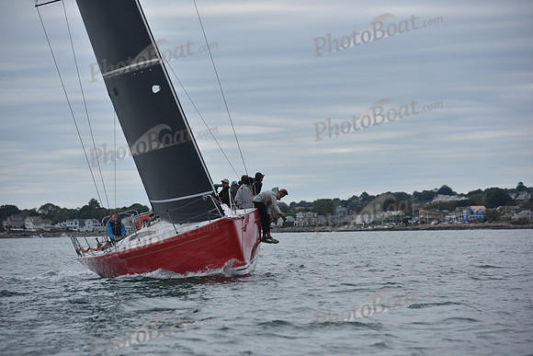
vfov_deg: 6.9
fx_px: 2962
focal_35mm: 200
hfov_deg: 10.3
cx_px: 266
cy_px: 178
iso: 400
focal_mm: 200
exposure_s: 1/1000
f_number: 7.1
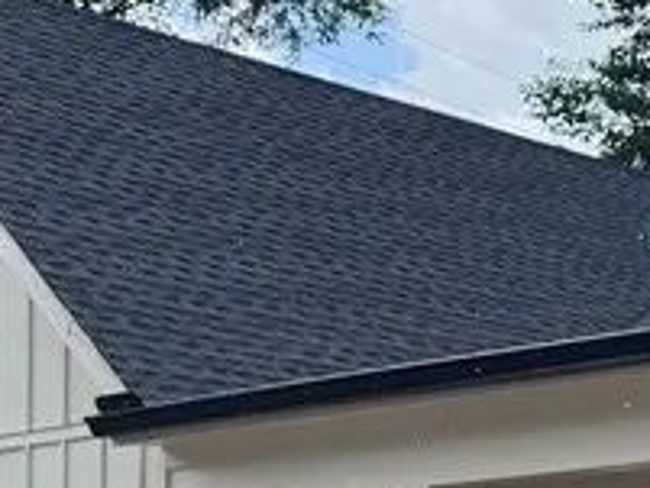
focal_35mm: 122
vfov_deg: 11.7
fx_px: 2292
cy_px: 717
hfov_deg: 14.3
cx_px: 1158
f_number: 1.78
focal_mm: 6.76
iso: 64
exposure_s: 1/2445
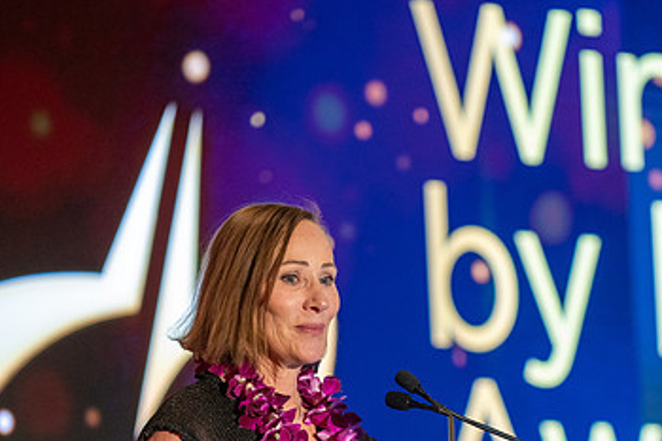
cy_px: 346
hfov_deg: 8.0
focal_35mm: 257
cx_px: 479
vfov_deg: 5.3
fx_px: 4723
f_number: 2.8
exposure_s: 1/320
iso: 3200
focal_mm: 155
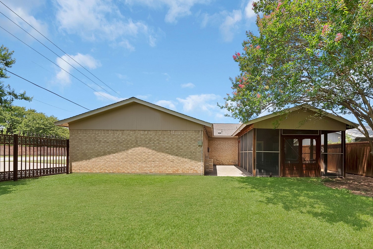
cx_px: 212
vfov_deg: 73.5
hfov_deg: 96.1
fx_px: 166
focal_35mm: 16
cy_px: 141
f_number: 9
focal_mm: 12
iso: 640
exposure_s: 1/320
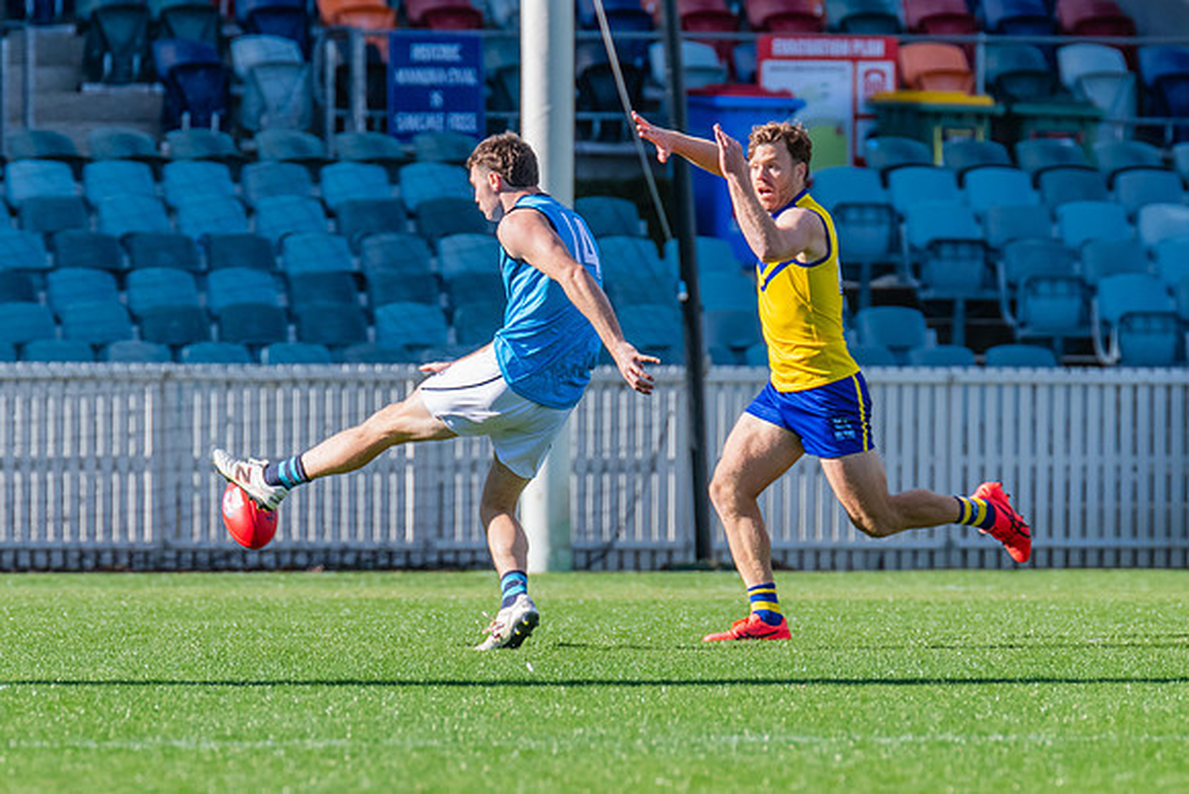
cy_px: 393
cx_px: 435
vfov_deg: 1.9
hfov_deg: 2.9
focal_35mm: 714
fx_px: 23587
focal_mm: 420
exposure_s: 1/1600
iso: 800
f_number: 7.1
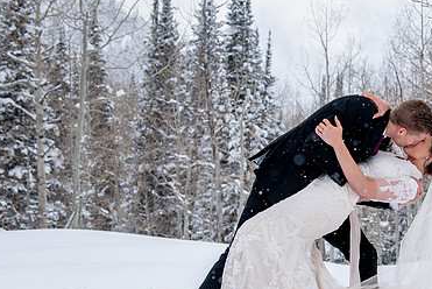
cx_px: 322
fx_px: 1249
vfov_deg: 13.2
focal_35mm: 104
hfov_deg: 19.5
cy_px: 158
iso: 200
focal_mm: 52
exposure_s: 1/500
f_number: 5
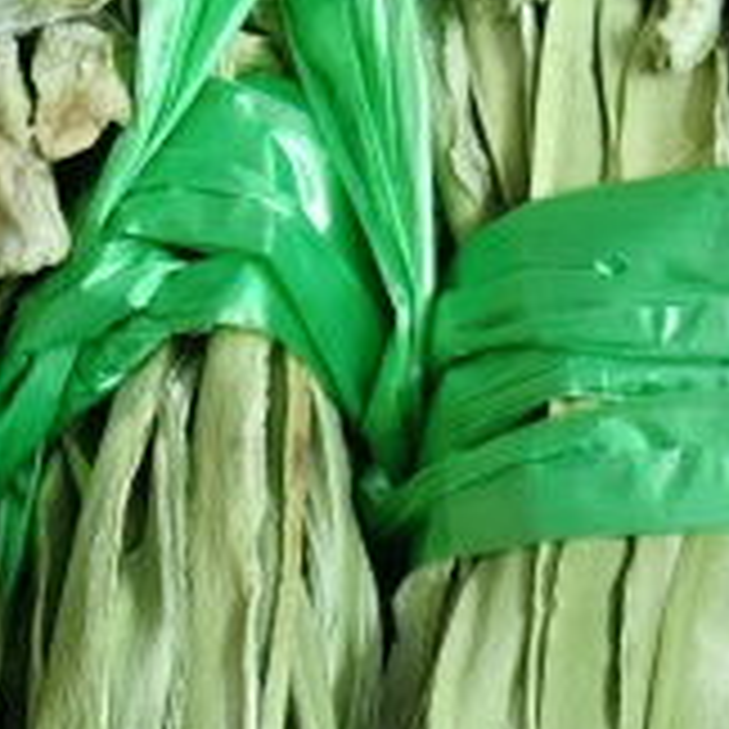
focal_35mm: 407
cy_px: 2036
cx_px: 306
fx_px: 9697
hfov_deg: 4.3
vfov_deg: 4.2
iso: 800
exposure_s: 1/50
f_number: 2.1
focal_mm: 16.53
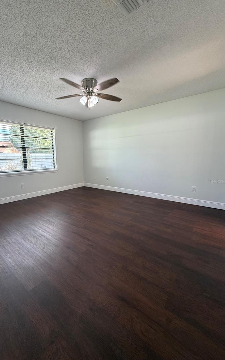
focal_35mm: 15
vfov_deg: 101.5
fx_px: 147
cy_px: 181
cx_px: 95
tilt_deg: -9.0
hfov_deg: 74.3
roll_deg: +0.5
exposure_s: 1/120
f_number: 2.2
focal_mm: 2.22
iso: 160
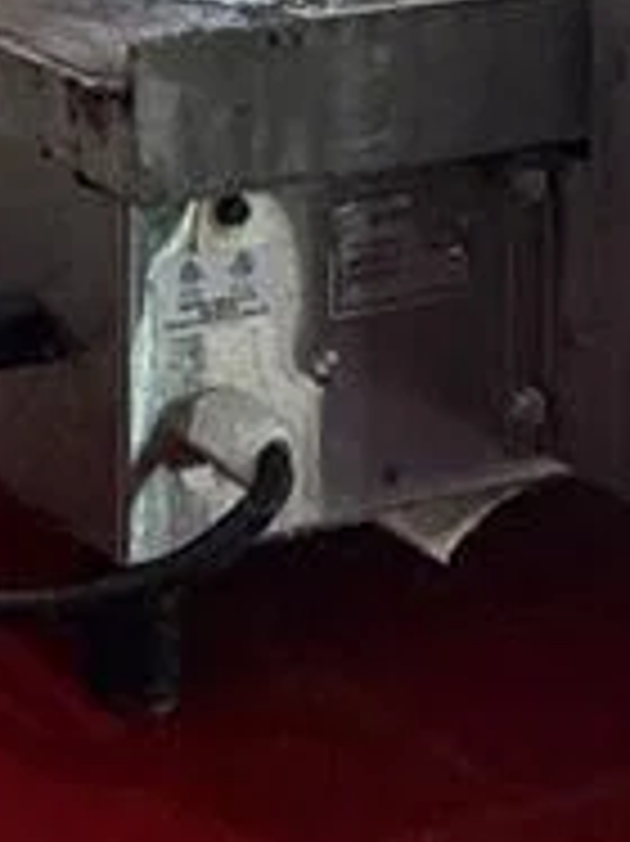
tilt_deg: -0.5
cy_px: -585
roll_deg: -0.3
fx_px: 2186
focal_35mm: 90
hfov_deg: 13.3
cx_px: -747
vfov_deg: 18.1
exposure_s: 1/60
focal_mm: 2.22
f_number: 2.2
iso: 200
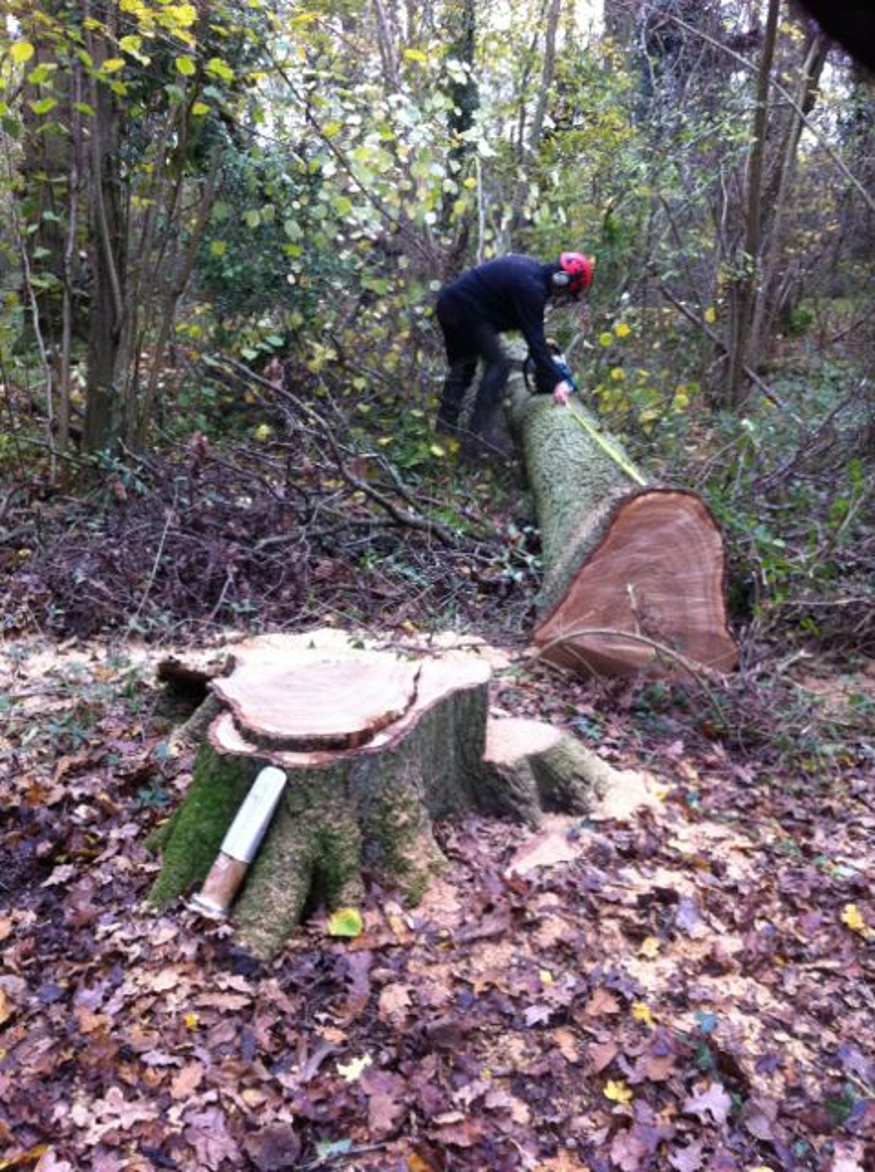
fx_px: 1183
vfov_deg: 52.7
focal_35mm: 35
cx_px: 438
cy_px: 586
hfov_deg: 40.6
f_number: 2.8
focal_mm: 3.85
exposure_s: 1/15
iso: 200
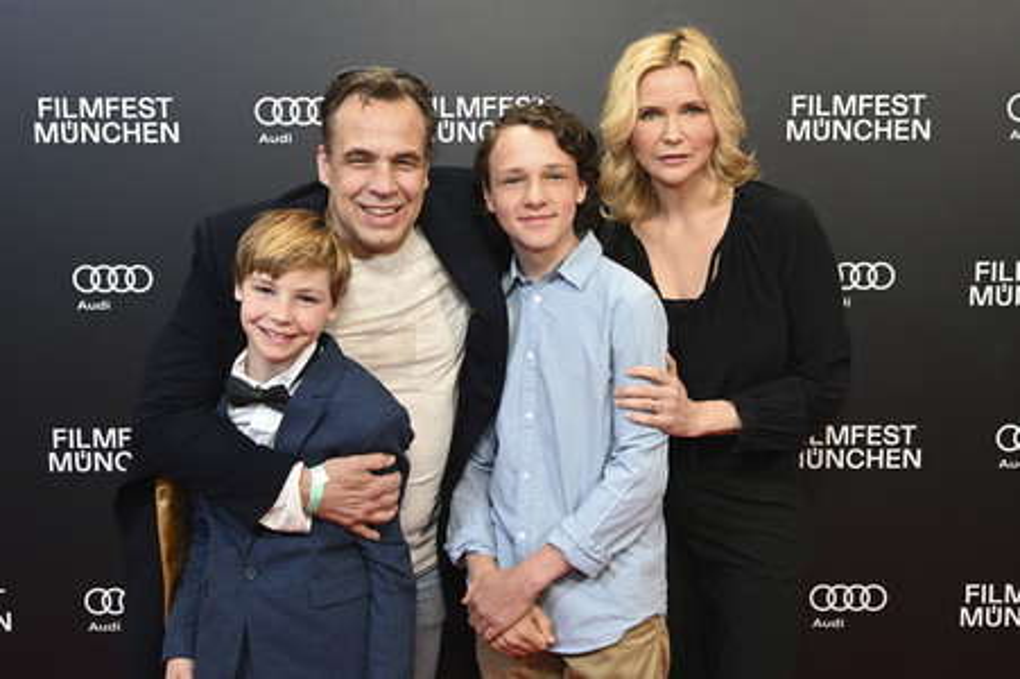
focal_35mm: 37
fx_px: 1048
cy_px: 340
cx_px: 510
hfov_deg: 51.9
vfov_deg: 35.9
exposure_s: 1/125
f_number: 8
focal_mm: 37
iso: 1000
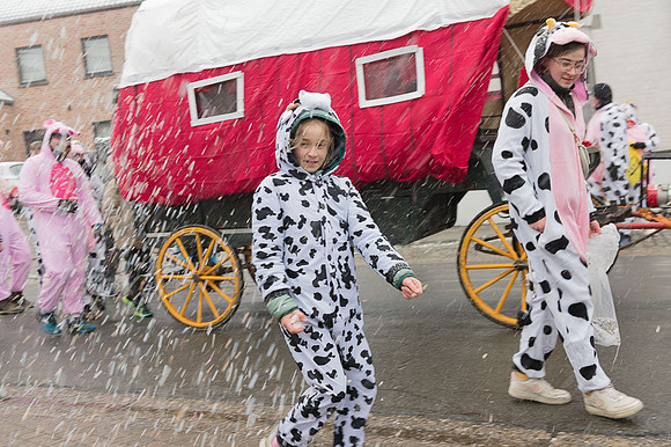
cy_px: 224
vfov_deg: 33.4
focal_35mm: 40
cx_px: 336
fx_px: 745
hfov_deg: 48.5
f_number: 5.6
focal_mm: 40
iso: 800
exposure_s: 1/100
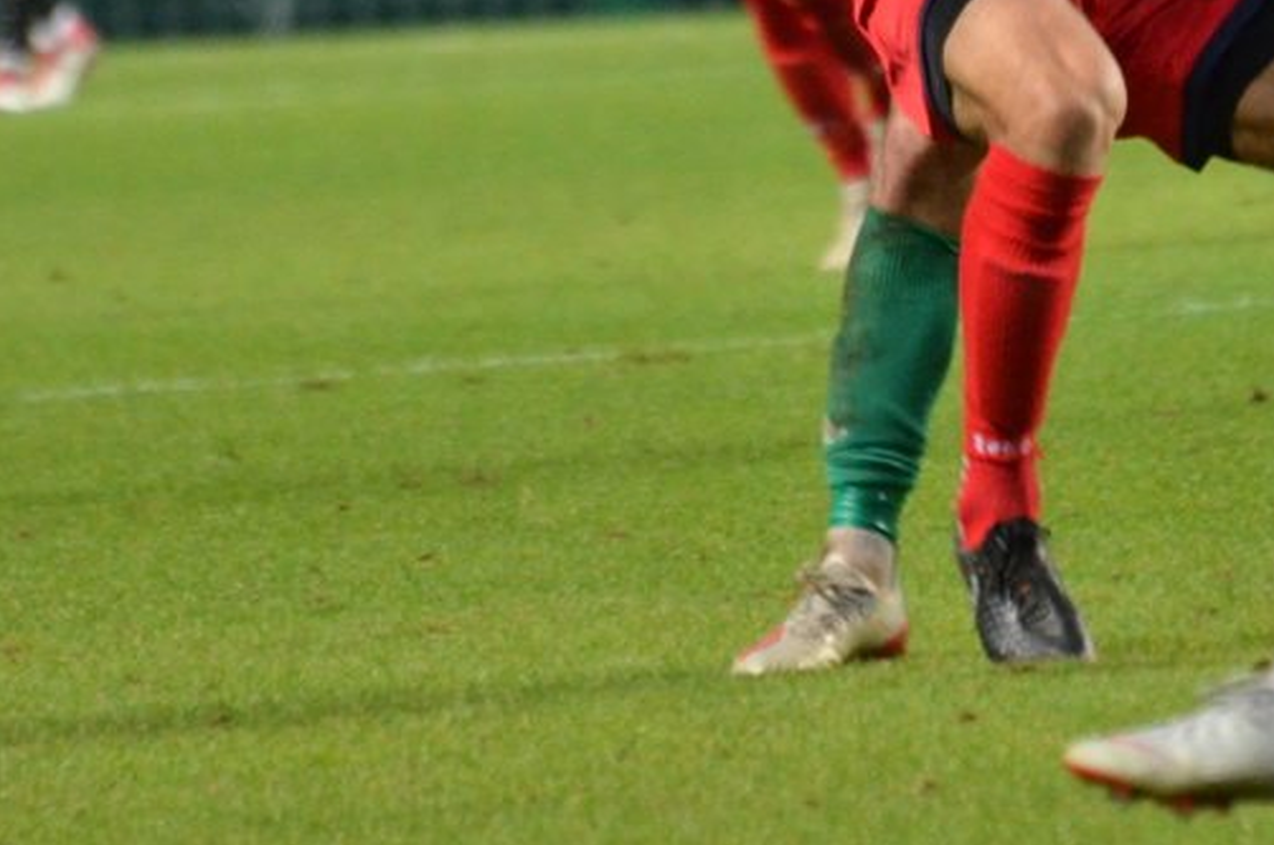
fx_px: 37982
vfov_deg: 1.3
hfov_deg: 1.9
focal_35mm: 1075
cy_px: 6
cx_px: 1132
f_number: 5.6
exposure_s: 1/250
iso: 2500
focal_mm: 300
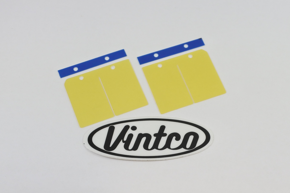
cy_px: 96
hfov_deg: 53.1
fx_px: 290
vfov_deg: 36.9
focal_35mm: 36
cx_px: 145
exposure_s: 1/200
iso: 400
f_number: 4
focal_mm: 13.7
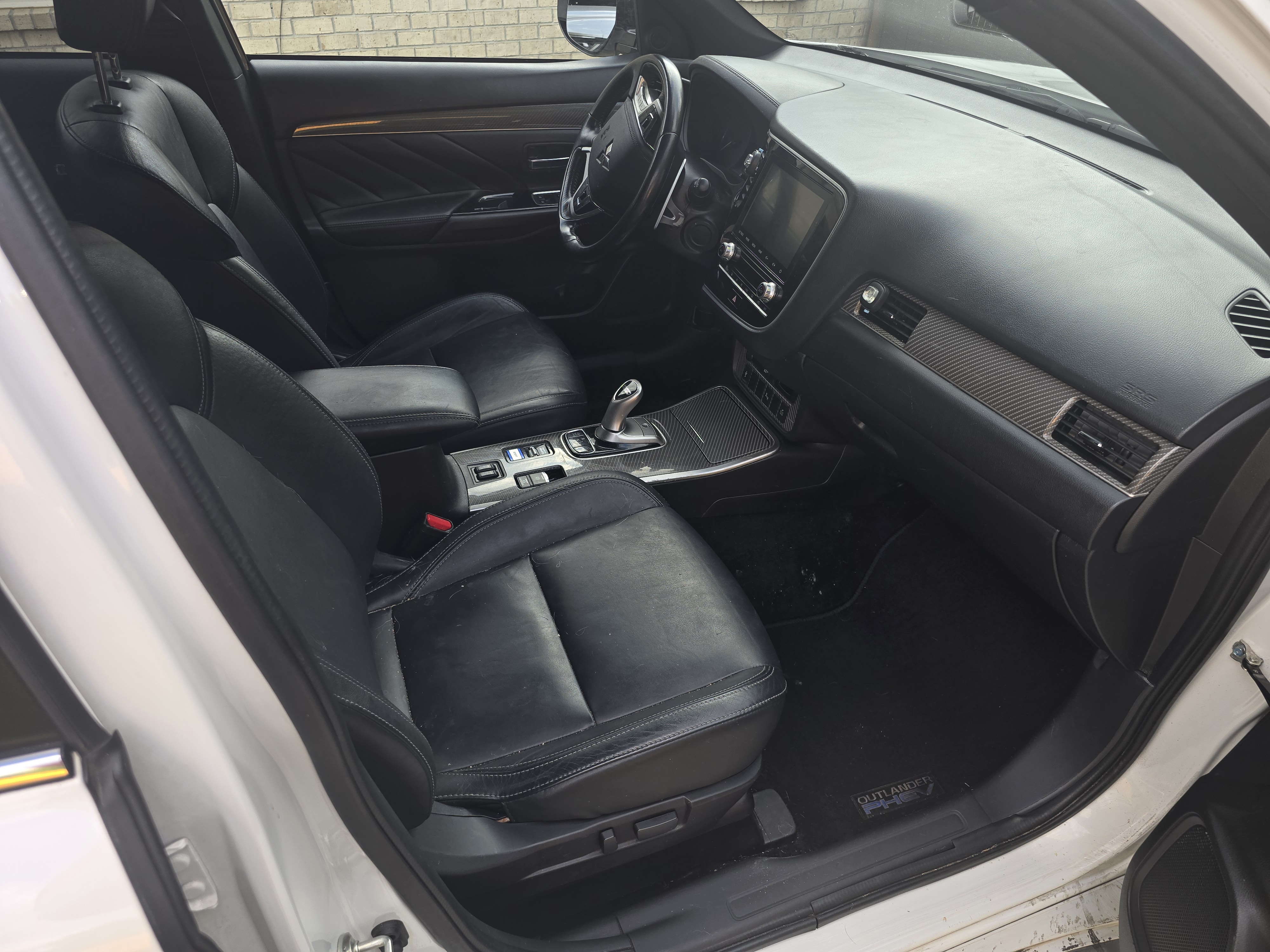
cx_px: 635
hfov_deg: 73.9
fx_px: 844
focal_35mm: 23
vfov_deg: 58.9
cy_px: 476
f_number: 1.7
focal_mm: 6.3
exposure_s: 1/60
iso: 12
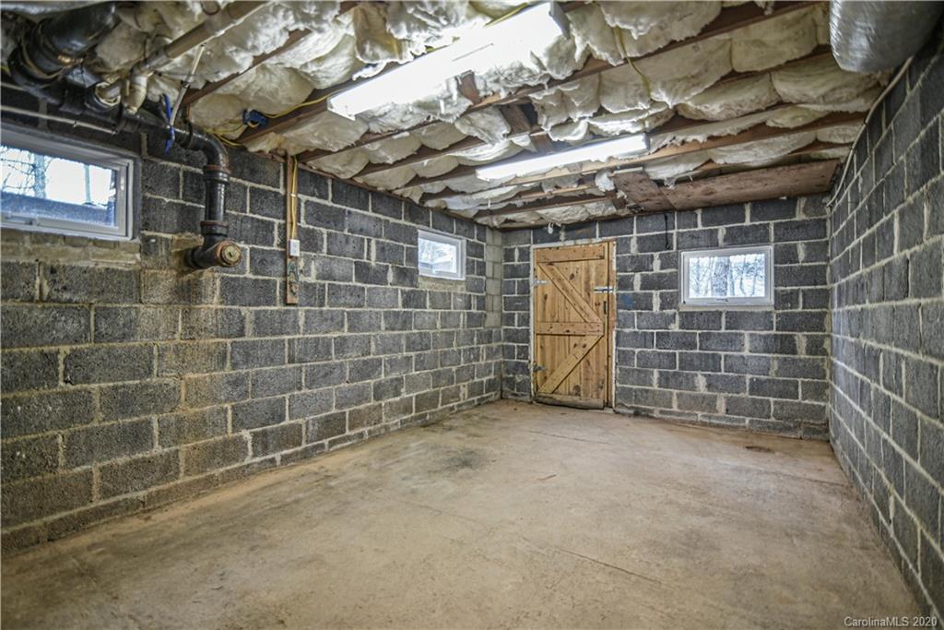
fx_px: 420
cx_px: 472
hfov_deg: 96.7
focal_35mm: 16
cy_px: 315
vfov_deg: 73.8
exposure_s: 1/30
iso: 400
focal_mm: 16
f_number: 2.8
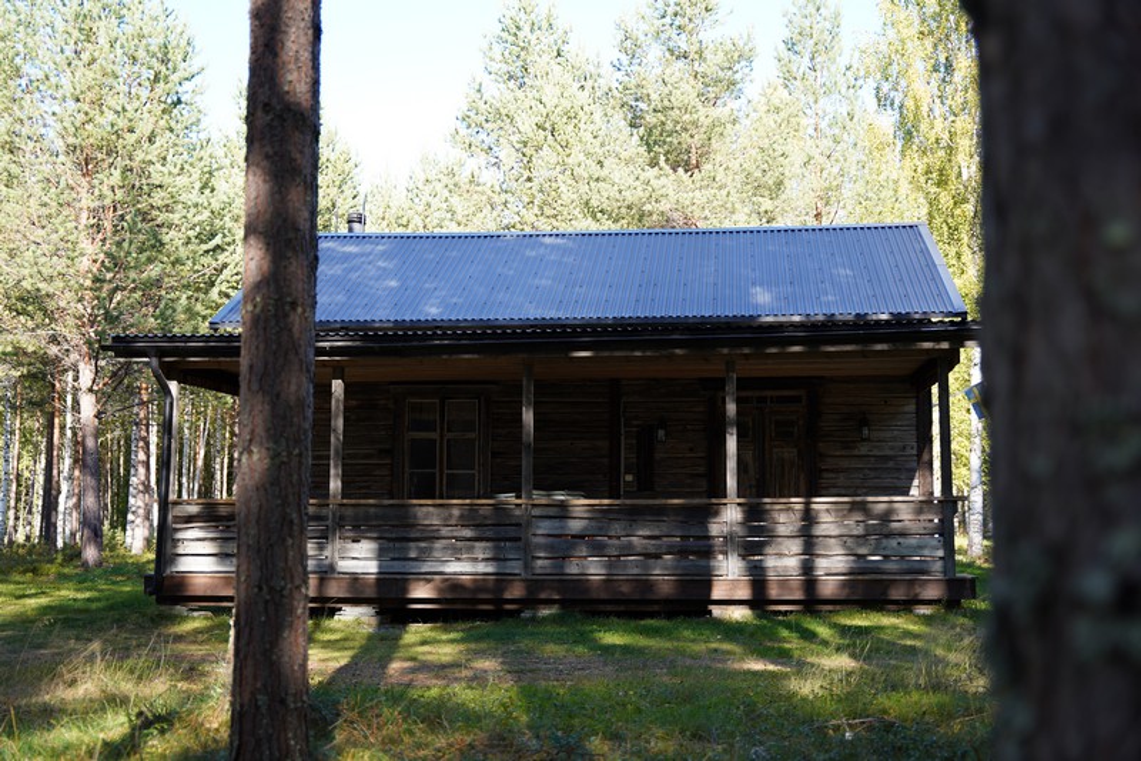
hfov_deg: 45.6
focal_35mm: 43
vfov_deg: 31.3
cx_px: 570
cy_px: 380
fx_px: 1356
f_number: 2.8
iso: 100
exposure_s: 1/200
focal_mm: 42.8
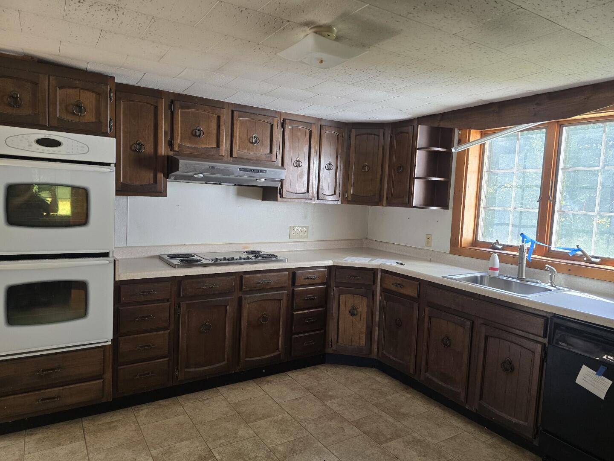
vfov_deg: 58.9
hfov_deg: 73.9
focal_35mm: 23
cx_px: 307
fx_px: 408
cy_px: 230
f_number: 1.7
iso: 160
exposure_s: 1/120
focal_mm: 6.3
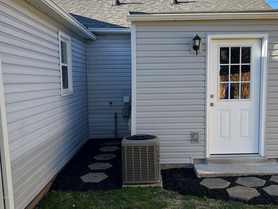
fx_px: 313
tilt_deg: -7.2
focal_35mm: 39
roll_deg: +0.4
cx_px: 155
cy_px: 115
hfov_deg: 47.8
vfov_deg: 36.8
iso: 50
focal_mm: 5.1
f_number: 1.6
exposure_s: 1/777
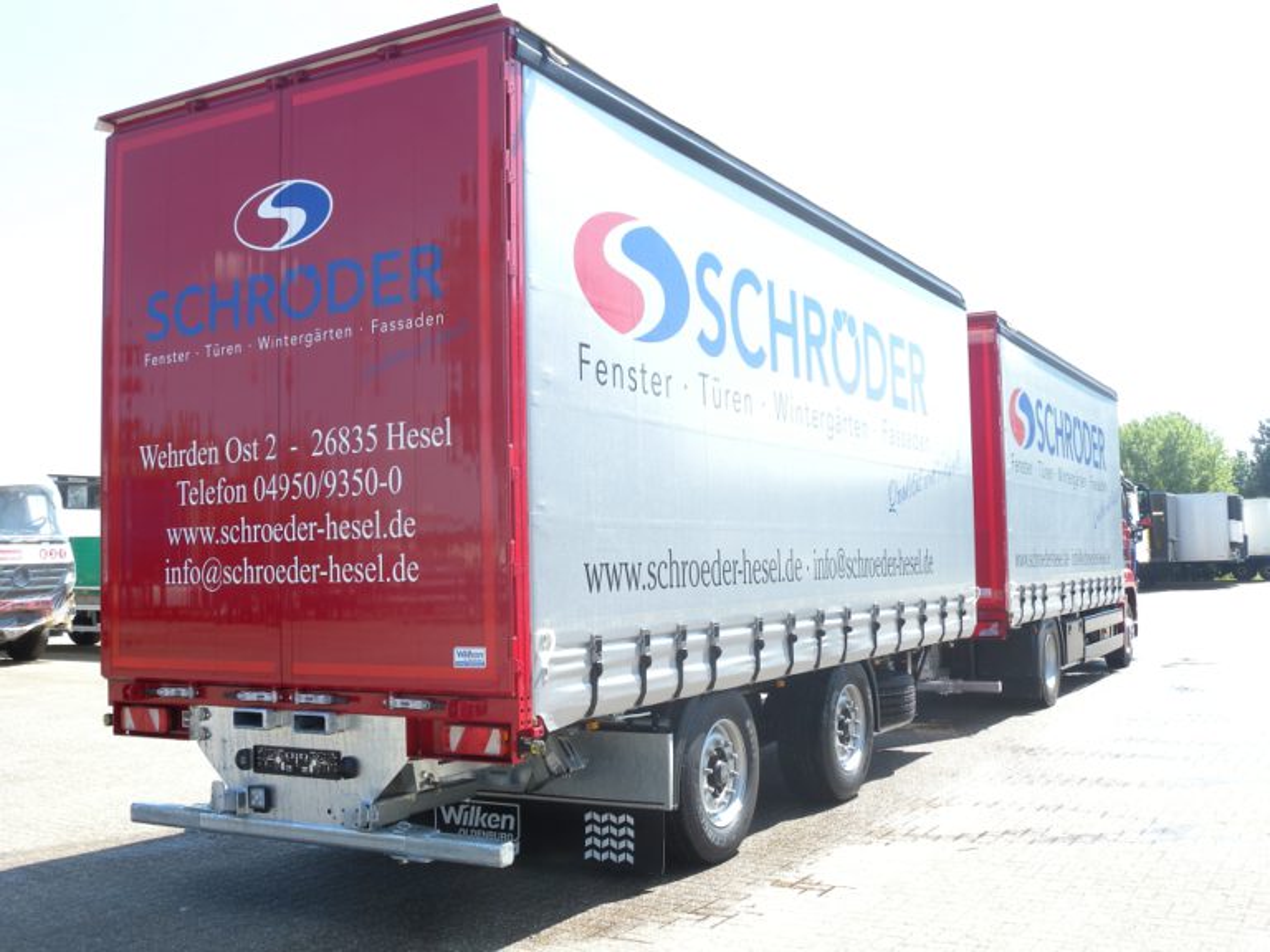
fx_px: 1247
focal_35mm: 34
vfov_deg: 41.8
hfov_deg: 54.0
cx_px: 635
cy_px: 476
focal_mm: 7.3
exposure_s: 1/100
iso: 64
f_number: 5.6
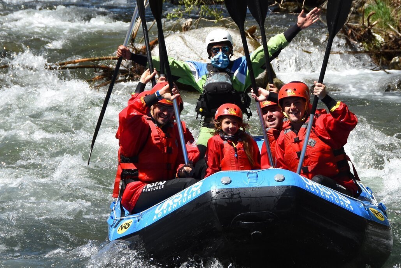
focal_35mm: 229
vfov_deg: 6.0
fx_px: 2551
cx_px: 237
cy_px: 106
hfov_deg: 9.0
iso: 400
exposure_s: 1/1600
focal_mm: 82
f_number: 6.3
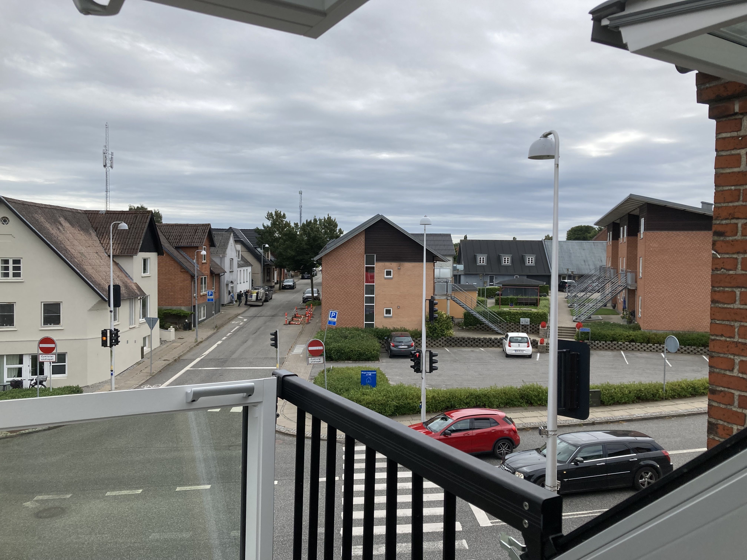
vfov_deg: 49.7
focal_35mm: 28
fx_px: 604
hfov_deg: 63.4
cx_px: 374
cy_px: 280
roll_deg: -0.5
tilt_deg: -1.0
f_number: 1.8
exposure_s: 1/1715
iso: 20
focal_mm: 3.99
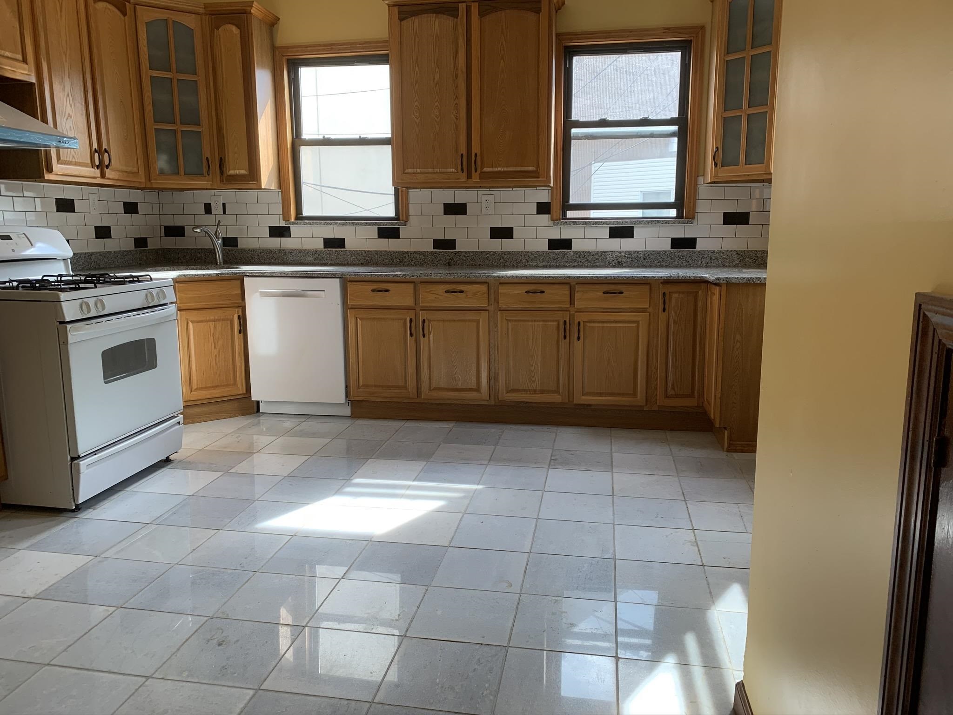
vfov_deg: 53.1
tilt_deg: -10.1
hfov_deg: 67.3
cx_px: 476
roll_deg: -0.3
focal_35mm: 26
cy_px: 358
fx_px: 716
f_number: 1.8
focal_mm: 4.25
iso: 64
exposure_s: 1/121
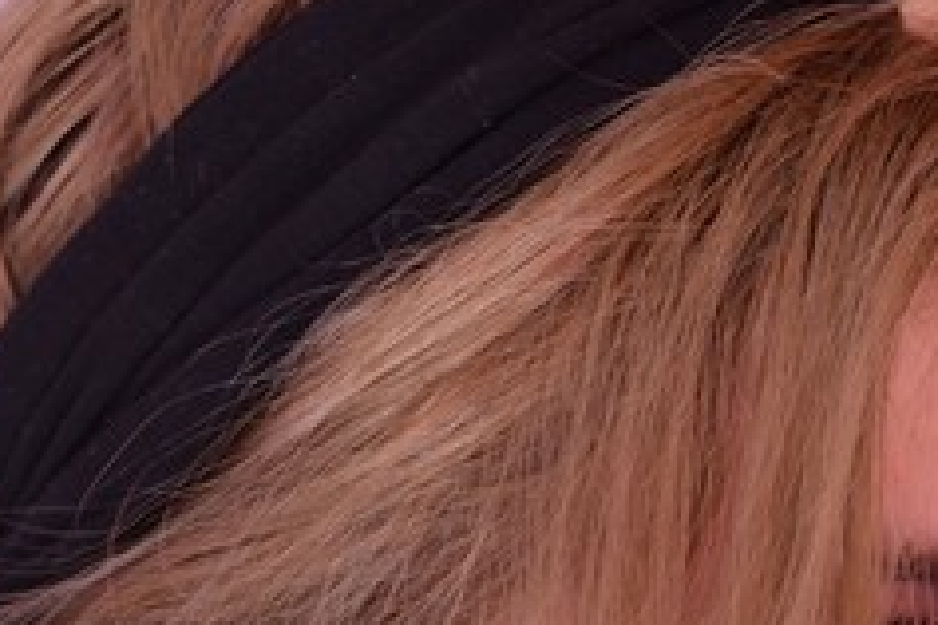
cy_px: 692
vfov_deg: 18.0
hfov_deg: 27.7
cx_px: 388
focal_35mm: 73
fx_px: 1902
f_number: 3.5
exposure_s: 1/25
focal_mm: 18
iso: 400
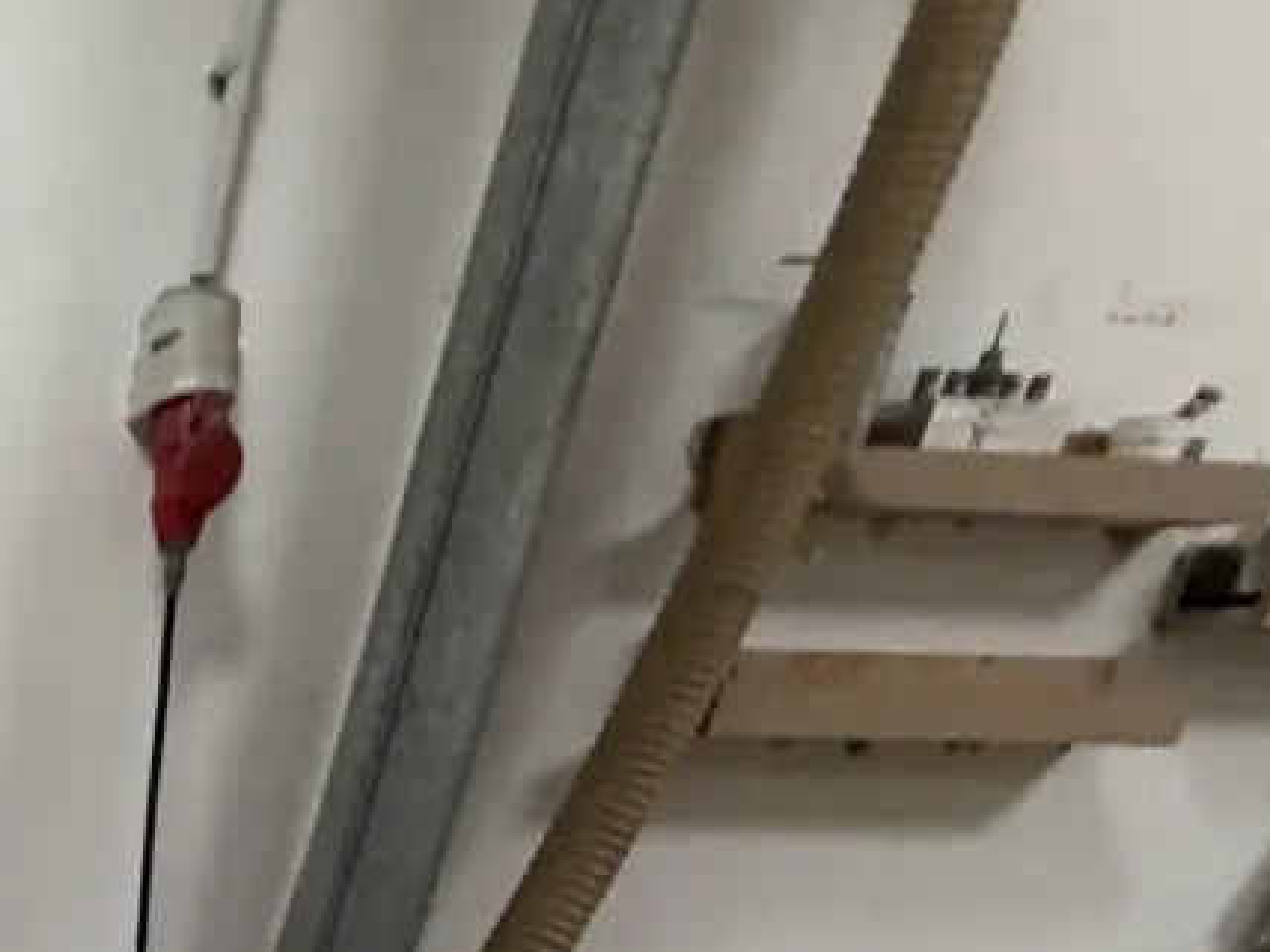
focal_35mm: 63
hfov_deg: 23.3
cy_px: 2041
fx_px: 2311
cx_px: -738
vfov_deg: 16.2
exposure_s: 1/121
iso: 320
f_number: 2.2
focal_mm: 2.22
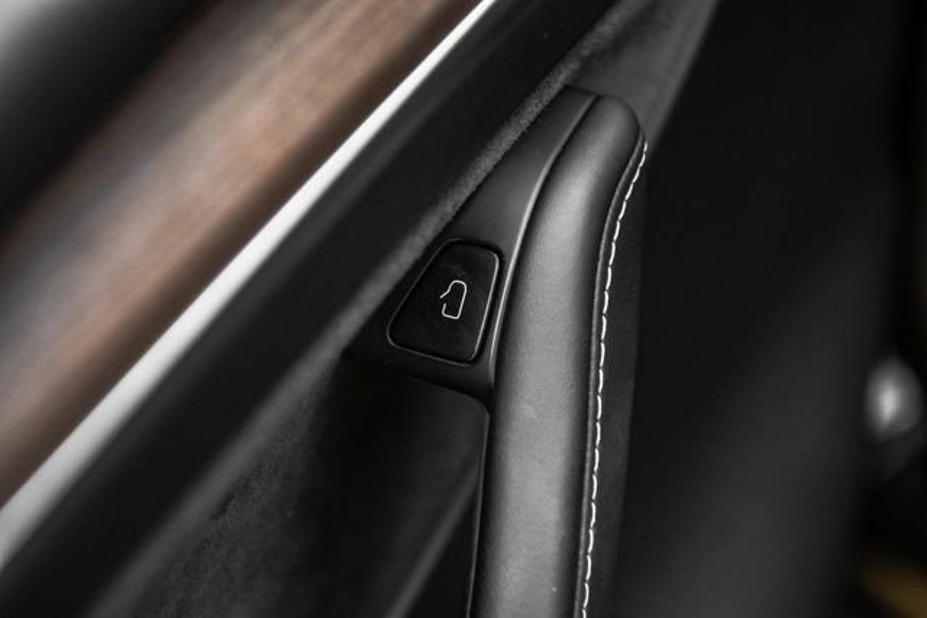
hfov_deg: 32.4
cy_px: 309
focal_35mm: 62
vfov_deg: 21.9
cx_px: 464
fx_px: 1597
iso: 1600
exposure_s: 1/320
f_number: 4
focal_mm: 62
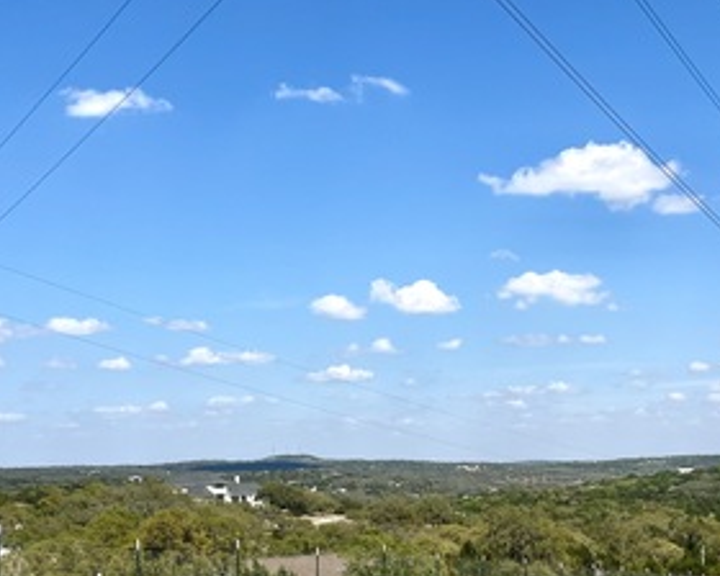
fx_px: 1236
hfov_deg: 32.3
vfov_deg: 25.9
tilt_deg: +2.3
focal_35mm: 58
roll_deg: +1.0
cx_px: 450
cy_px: 435
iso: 50
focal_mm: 5.7
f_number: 1.5
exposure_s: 1/6579
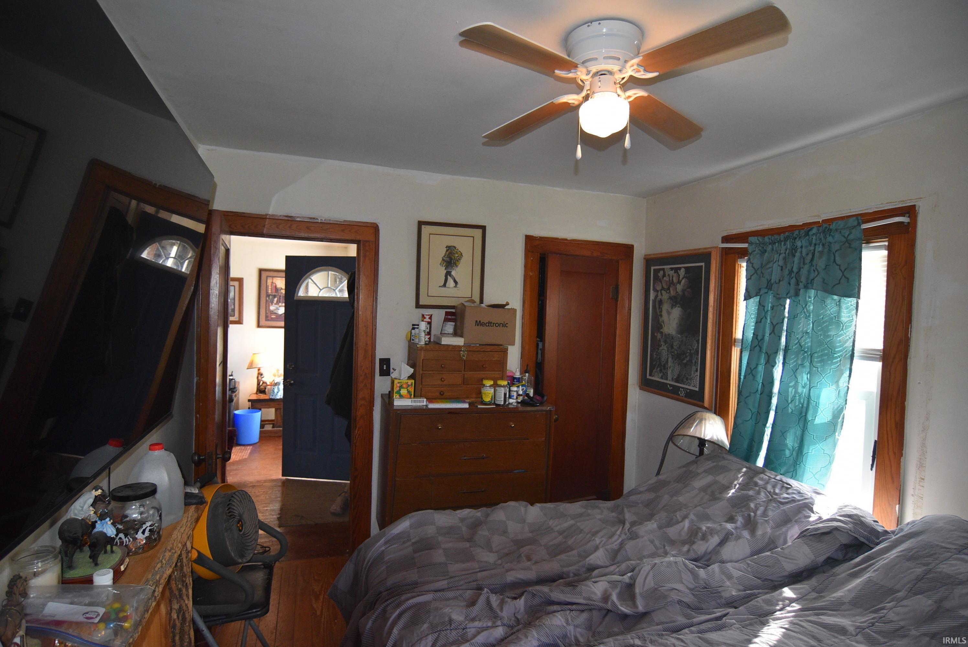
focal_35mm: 18
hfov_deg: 90.0
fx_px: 484
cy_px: 324
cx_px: 484
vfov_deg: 67.5
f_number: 4
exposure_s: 1/125
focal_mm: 12
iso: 800
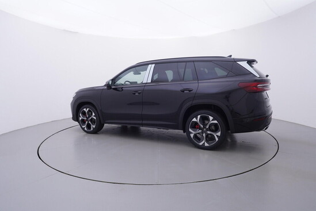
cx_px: 158
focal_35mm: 22
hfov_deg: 77.3
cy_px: 106
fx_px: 198
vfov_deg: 56.2
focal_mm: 15
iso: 200
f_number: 5
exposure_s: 1/80
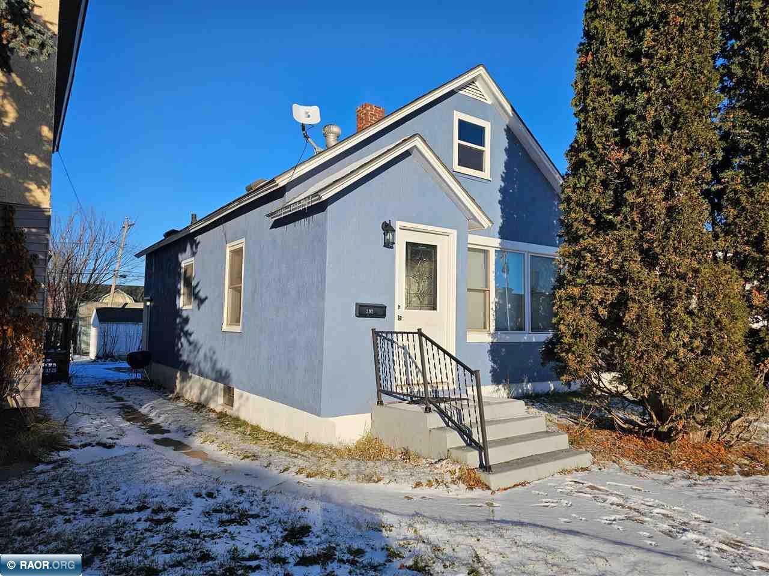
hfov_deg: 73.9
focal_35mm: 23
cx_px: 384
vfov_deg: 58.9
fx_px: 511
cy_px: 288
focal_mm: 6.3
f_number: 1.7
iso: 10
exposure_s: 1/984
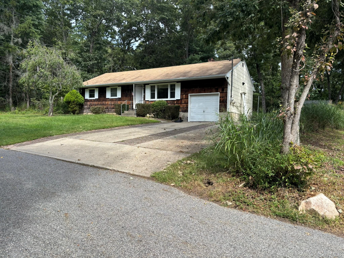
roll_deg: -1.7
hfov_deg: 67.3
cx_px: 172
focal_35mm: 26
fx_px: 258
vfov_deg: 53.1
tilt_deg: -0.7
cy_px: 129
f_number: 1.6
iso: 50
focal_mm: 5.96
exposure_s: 1/1103
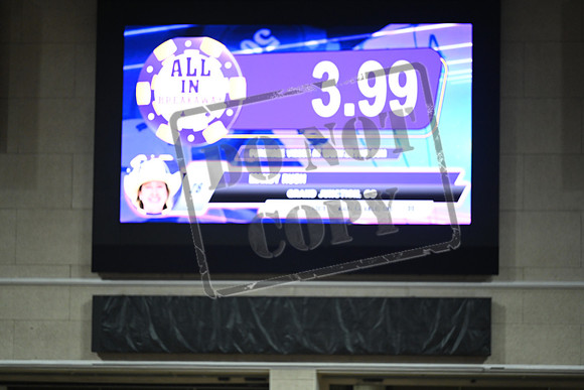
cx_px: 292
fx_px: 2921
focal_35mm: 180
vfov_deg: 7.6
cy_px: 195
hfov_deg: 11.4
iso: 2000
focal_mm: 180
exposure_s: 1/640
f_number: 2.8
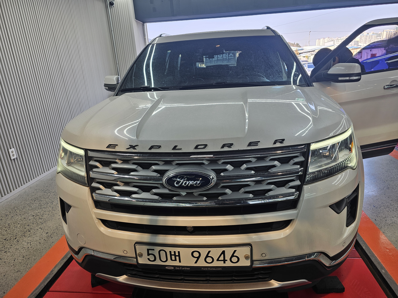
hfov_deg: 73.9
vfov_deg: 58.9
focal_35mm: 23
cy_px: 149
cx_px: 199
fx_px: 264
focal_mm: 6.3
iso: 32
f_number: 1.7
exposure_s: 1/120
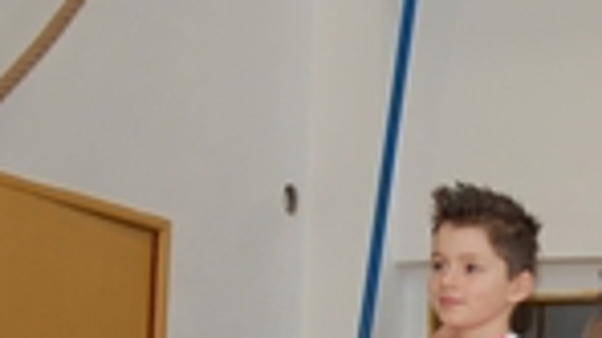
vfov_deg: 6.4
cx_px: 671
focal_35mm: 186
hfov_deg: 11.4
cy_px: 550
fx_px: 2963
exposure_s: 1/60
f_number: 4.8
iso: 400
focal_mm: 35
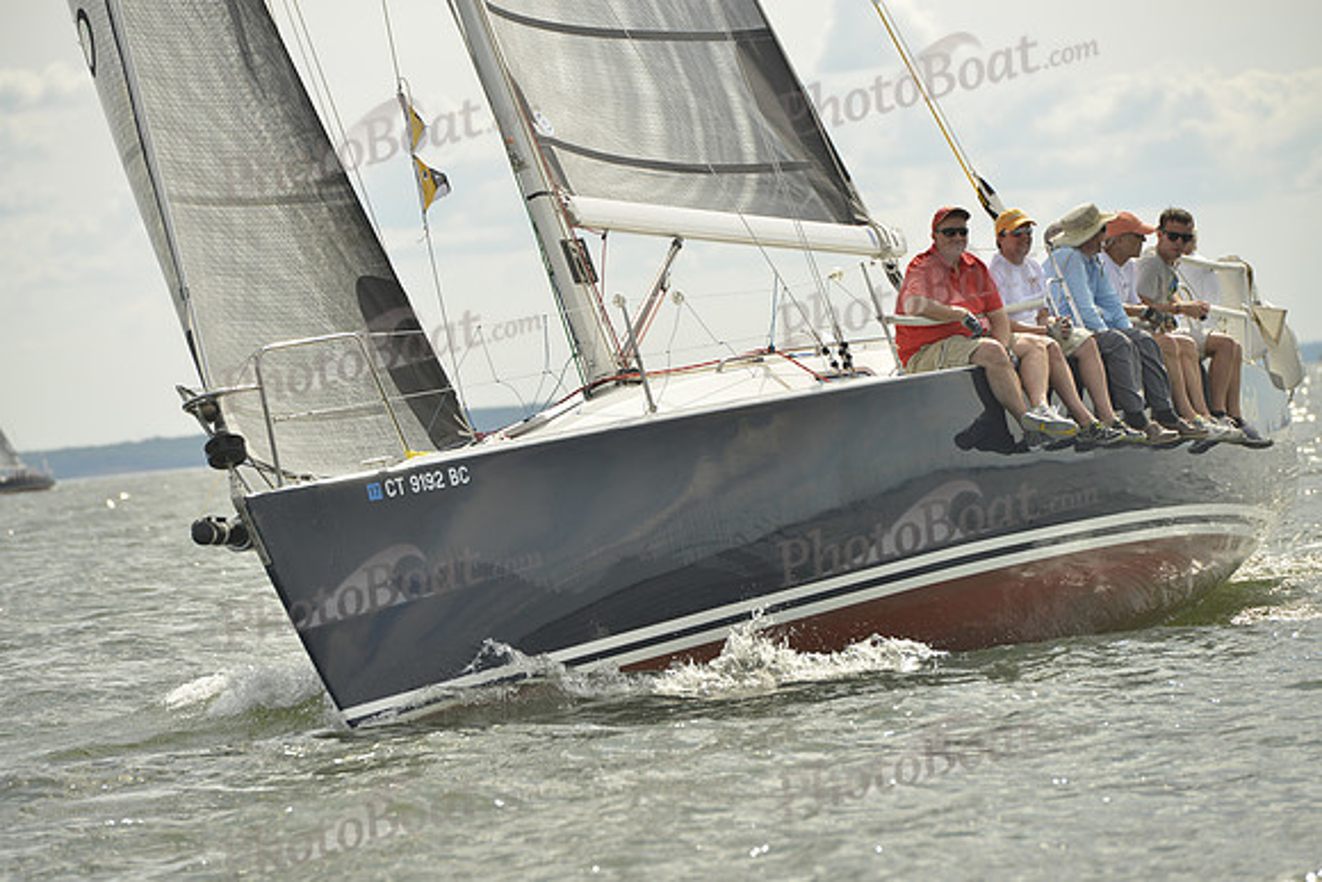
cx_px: 661
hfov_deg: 10.3
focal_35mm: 200
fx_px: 7346
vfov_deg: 6.9
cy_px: 441
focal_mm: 200
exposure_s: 1/1000
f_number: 7.1
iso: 200
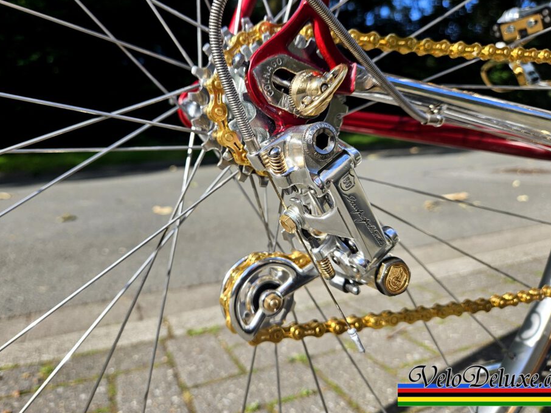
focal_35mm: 26
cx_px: 258
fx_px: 414
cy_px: 183
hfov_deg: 67.3
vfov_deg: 52.9
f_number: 1.8
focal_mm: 5.4
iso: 25
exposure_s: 1/873
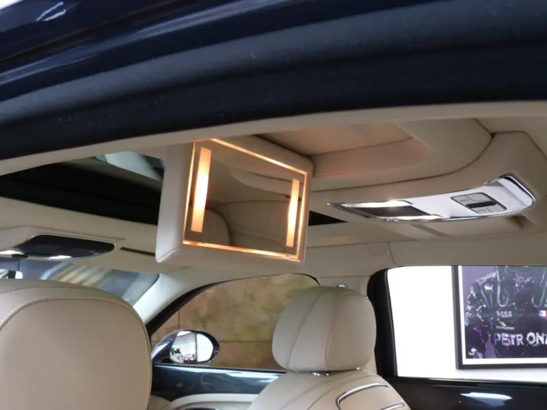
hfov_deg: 52.6
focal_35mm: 35
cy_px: 205
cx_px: 274
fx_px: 553
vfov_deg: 40.7
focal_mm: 6.3
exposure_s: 1/13
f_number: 3.1
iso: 200
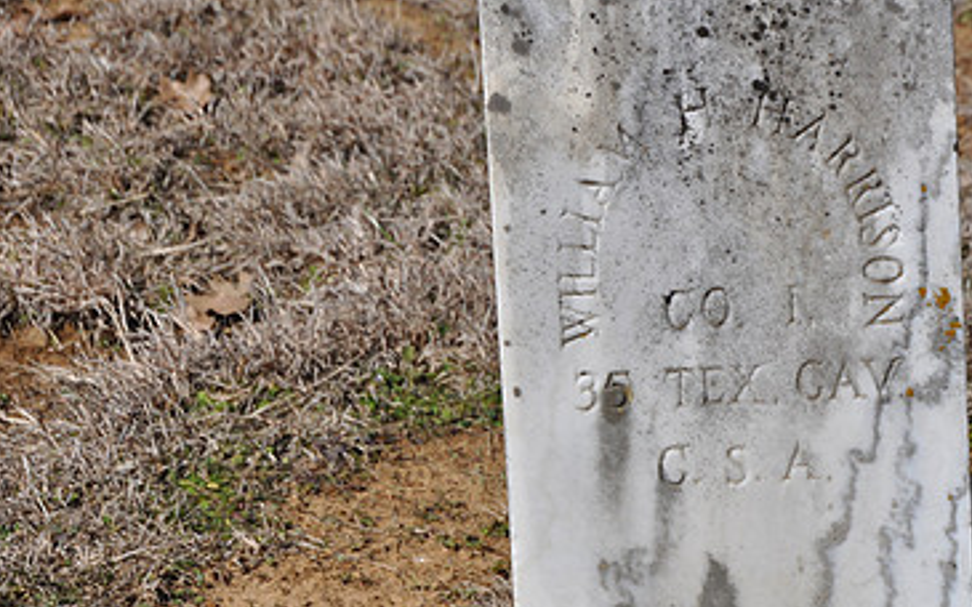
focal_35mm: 189
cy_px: 268
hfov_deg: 11.1
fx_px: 5006
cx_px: 727
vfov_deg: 6.9
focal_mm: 78
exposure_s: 1/320
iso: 200
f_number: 9
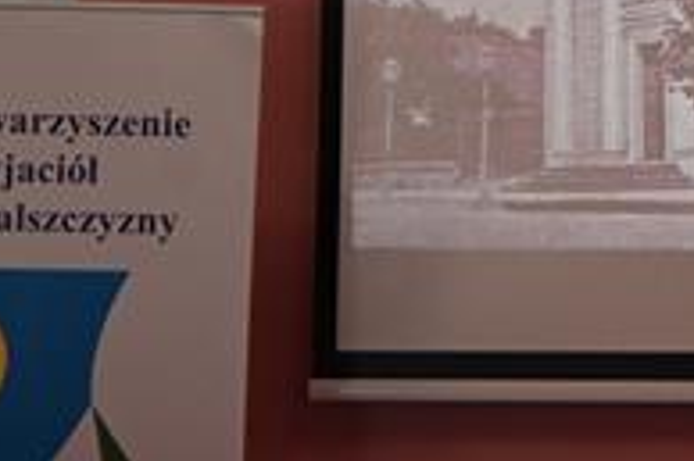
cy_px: -241
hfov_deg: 6.5
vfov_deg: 4.4
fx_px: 5952
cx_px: 1256
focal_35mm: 309
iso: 1000
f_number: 6.3
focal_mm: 50
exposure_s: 1/125
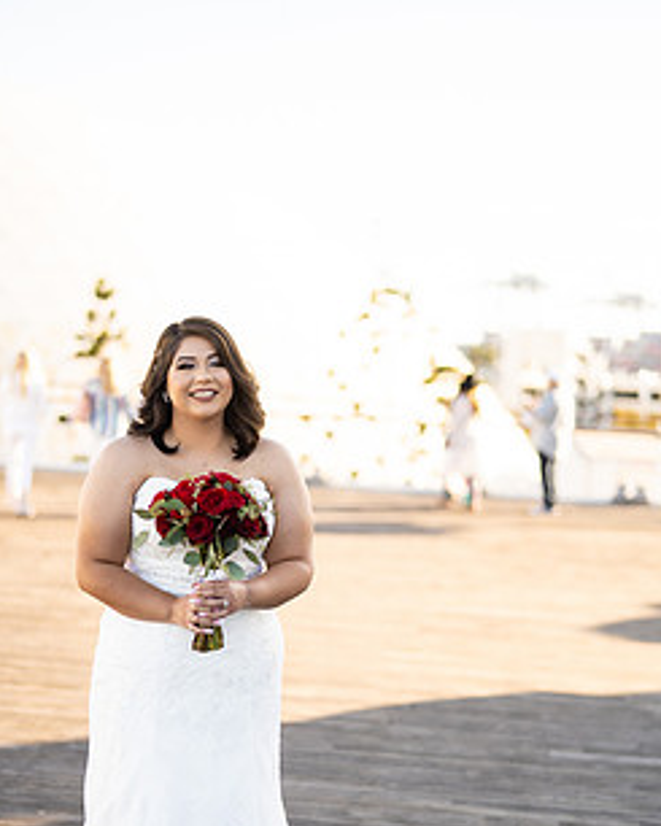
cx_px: 267
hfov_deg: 22.1
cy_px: 605
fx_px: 1686
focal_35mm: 69
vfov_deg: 27.2
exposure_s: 1/2500
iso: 200
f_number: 1.4
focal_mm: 50
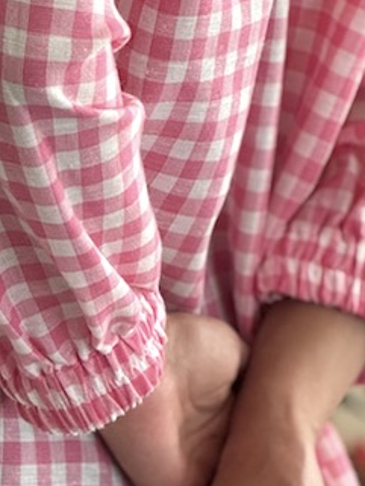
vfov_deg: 8.2
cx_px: -54
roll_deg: -1.1
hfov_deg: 6.2
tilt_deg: -14.7
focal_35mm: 239
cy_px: 486
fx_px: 3358
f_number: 2.8
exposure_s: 1/62
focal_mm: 9
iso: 200
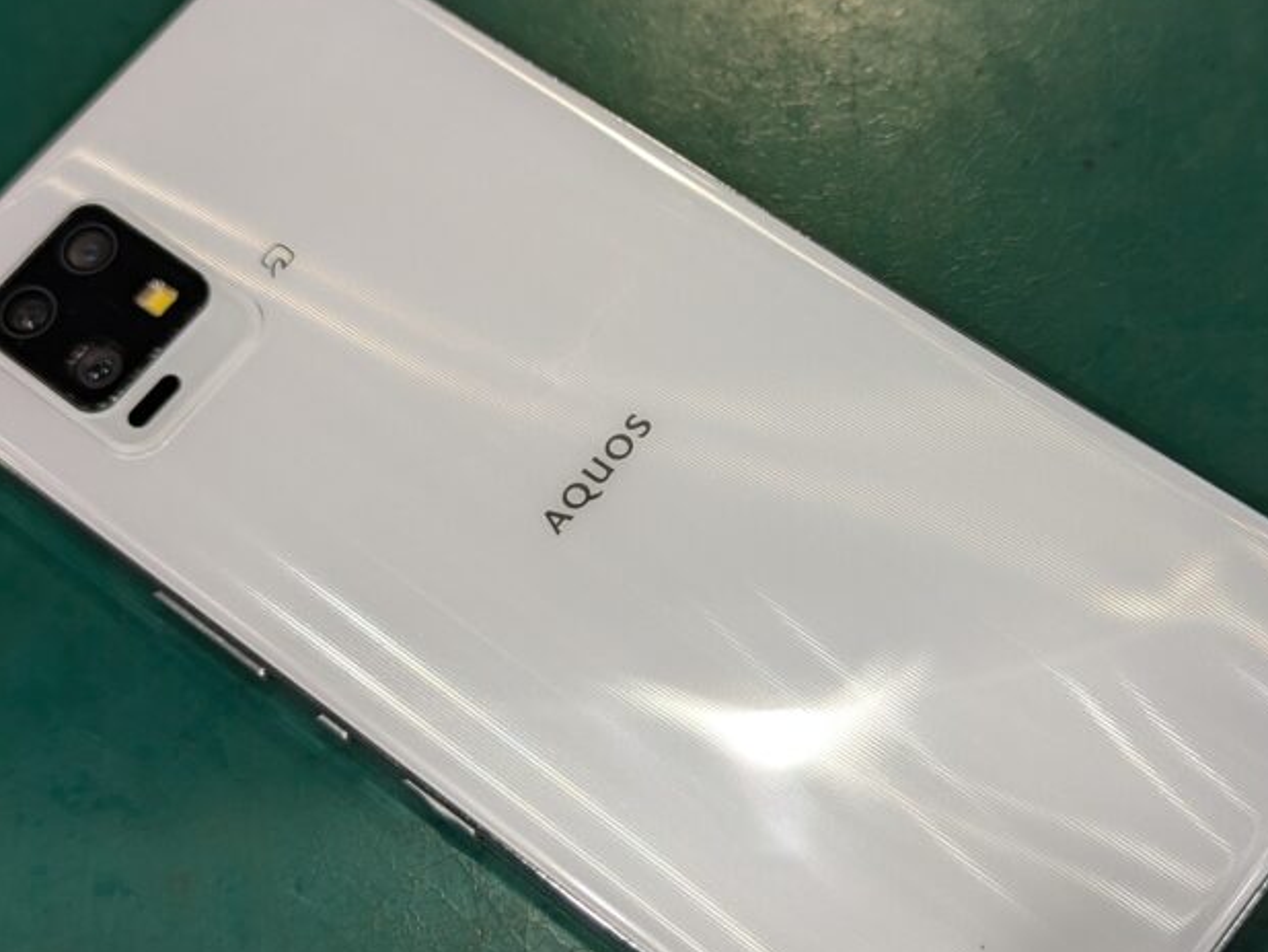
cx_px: 660
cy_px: 538
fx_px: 2565
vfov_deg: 21.0
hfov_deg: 27.8
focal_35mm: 70
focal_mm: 6.81
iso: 56
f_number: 1.85
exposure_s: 1/50
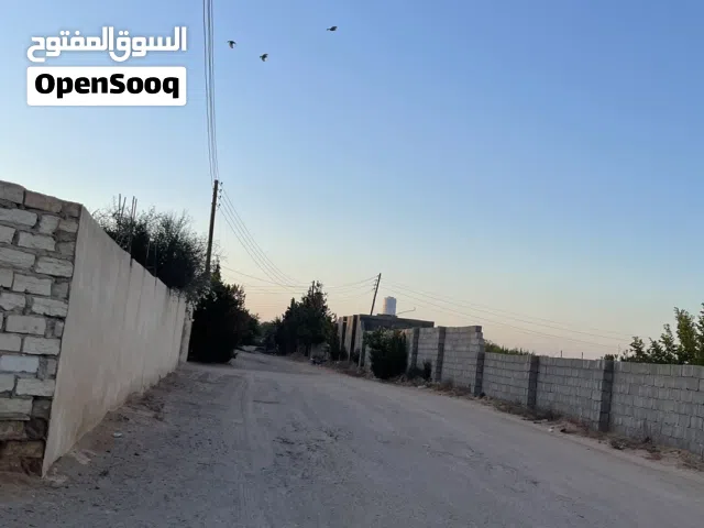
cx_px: 352
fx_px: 508
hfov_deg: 69.4
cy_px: 264
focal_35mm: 25
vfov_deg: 54.9
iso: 32
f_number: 1.6
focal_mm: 5.1
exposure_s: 1/881
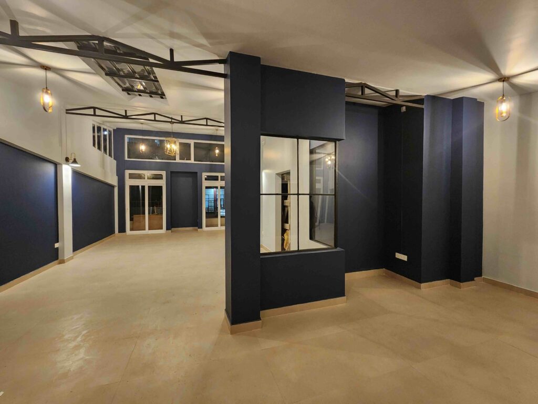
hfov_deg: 106.2
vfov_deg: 89.9
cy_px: 202
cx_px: 269
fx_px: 202
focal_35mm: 13
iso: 640
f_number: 2.2
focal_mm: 2.2
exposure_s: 1/33
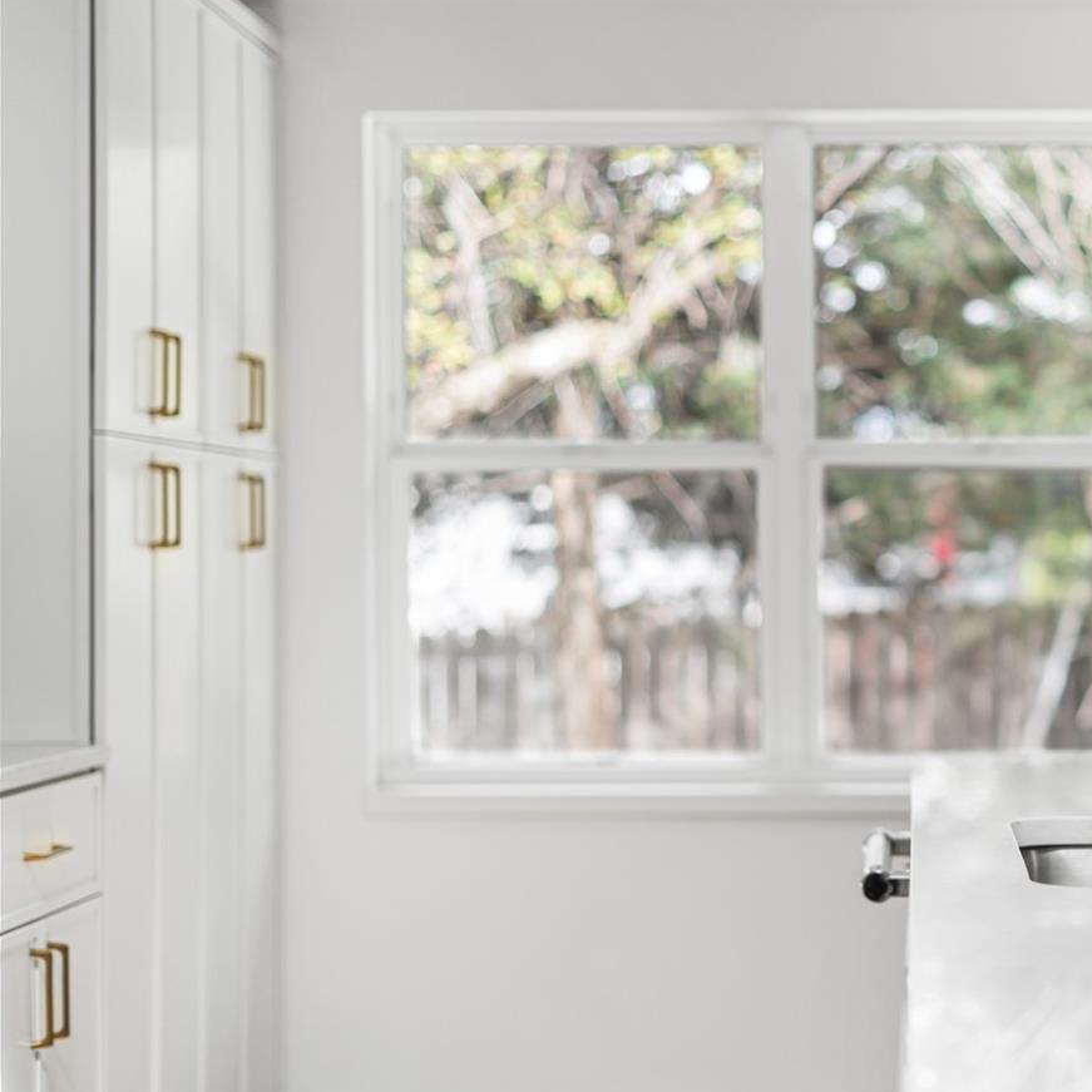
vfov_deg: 22.2
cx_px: 1002
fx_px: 2784
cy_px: 534
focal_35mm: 78
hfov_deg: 21.6
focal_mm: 50
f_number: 1.8
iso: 160
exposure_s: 1/30
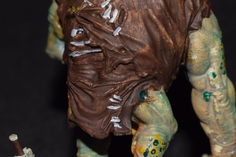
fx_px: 1050
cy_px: 85
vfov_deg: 8.6
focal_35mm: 160
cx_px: 121
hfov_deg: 12.8
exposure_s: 1/60
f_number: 8
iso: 100
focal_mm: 45
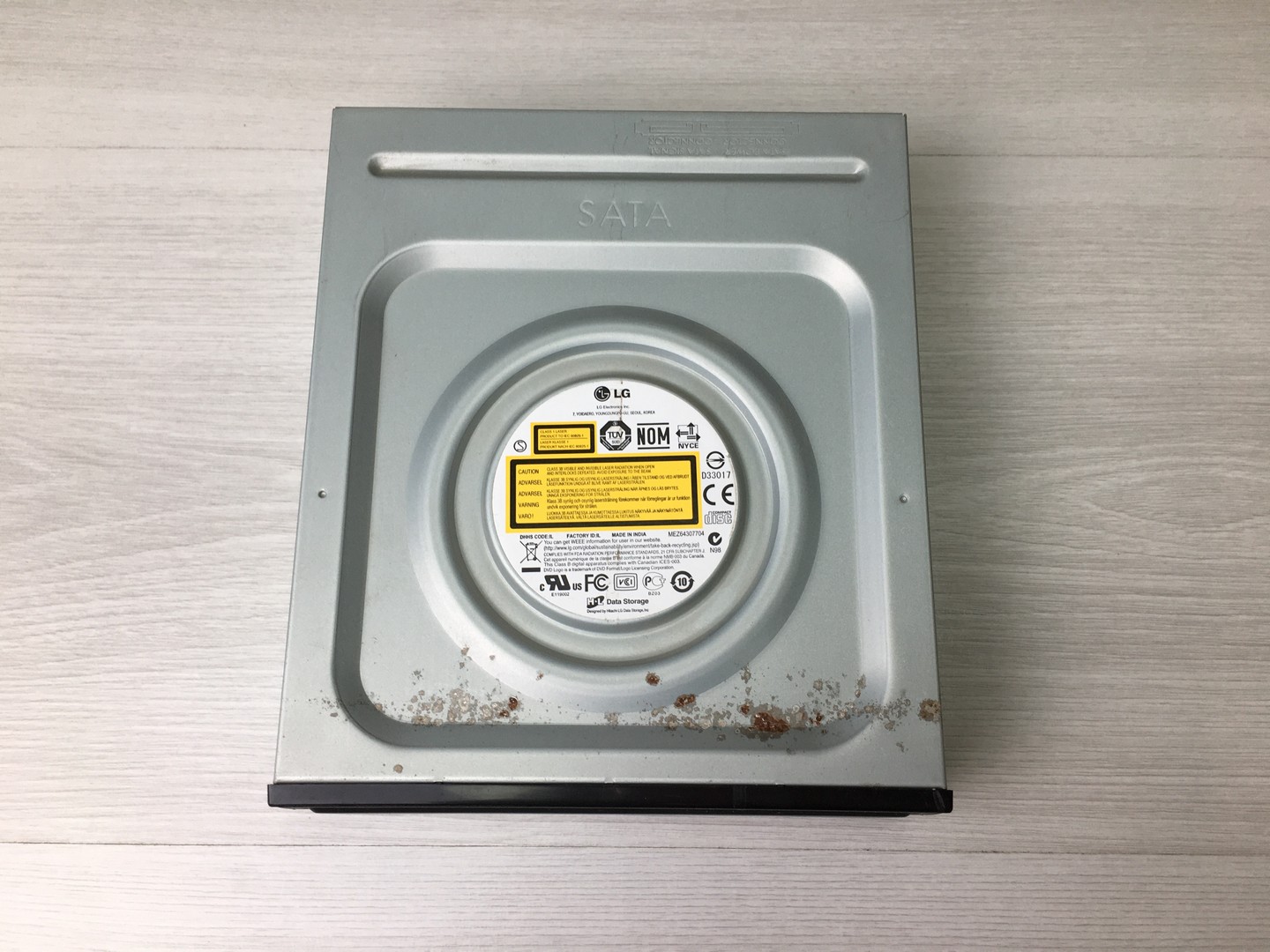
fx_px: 1064
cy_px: 476
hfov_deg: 61.7
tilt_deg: -75.1
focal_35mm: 29
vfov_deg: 48.2
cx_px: 635
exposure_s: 1/100
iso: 32
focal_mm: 4.15
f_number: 2.2
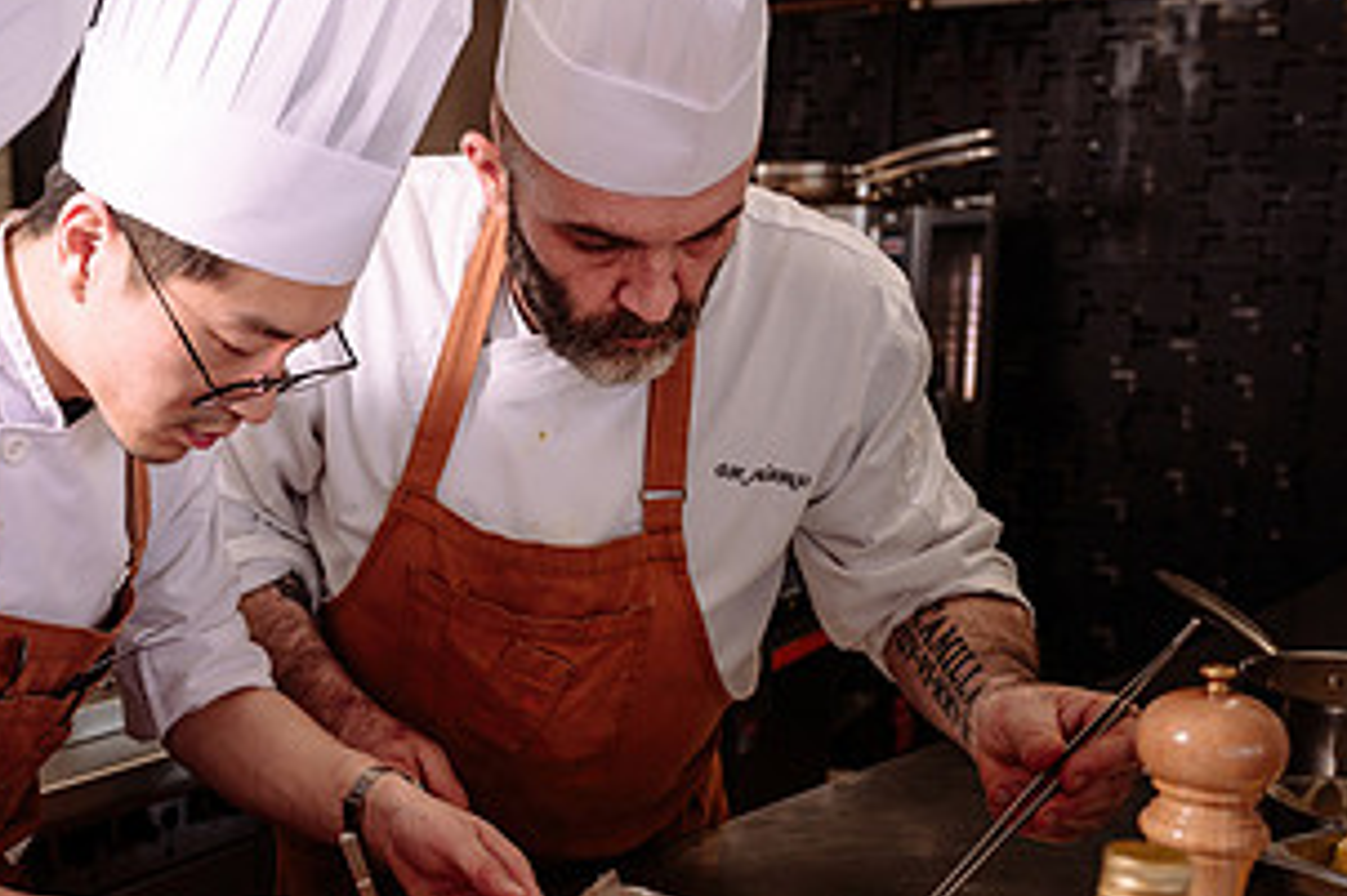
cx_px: 227
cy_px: 510
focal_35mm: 49
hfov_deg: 38.5
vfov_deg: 27.5
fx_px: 1832
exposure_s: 1/160
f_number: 2.8
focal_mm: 25.5
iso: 100
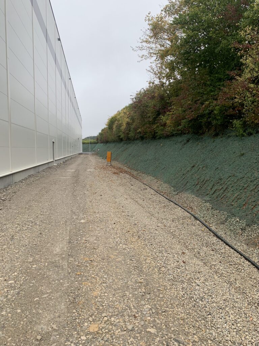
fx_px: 259
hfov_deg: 53.1
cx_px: 130
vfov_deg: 67.3
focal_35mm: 26
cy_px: 173
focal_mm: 4.25
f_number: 1.8
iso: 25
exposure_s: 1/351
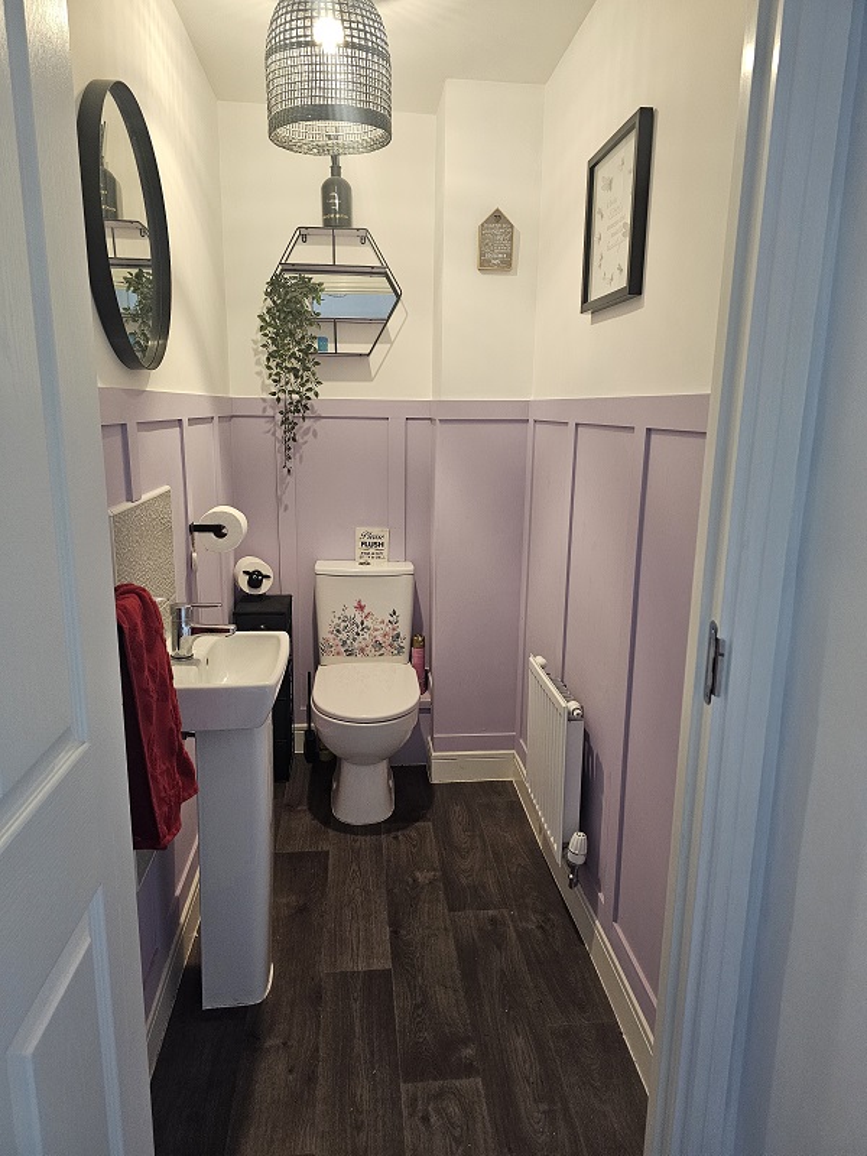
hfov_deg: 58.9
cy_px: 578
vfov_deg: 73.9
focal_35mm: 23
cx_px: 434
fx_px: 768
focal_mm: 6.3
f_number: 1.7
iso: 500
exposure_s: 1/100
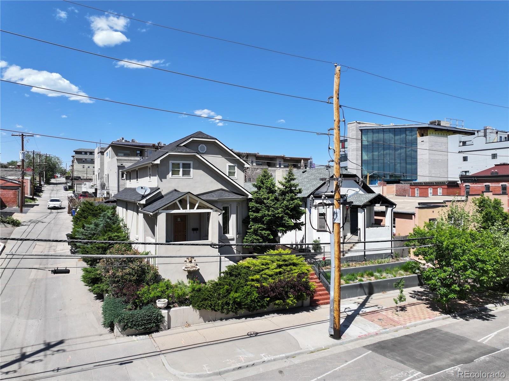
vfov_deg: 56.8
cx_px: 254
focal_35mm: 24
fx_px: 353
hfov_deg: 71.6
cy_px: 190
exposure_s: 1/1600
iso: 100
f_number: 2.8
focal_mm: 12.29
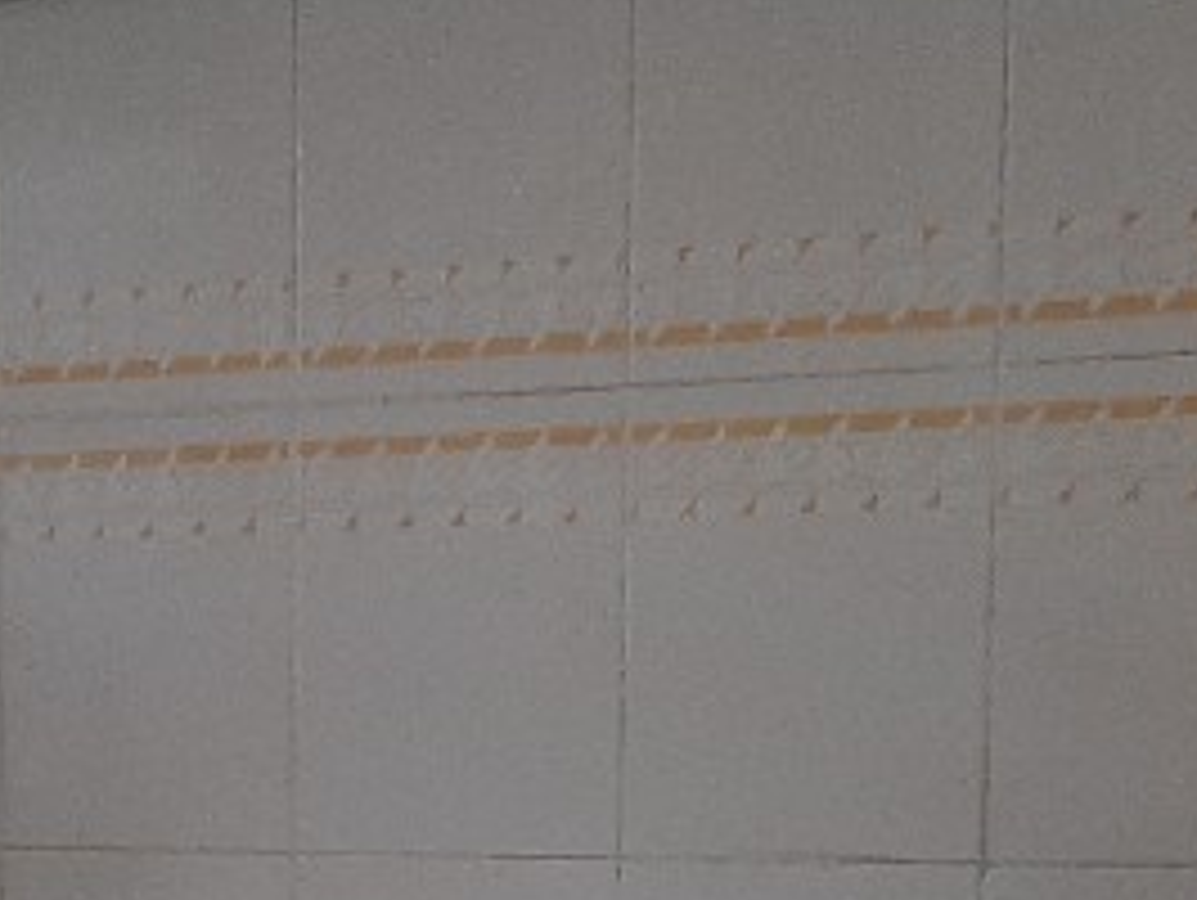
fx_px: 3461
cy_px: 1174
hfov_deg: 19.4
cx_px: 248
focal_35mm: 100
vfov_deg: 14.2
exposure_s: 1/50
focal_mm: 3.93
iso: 160
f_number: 1.7
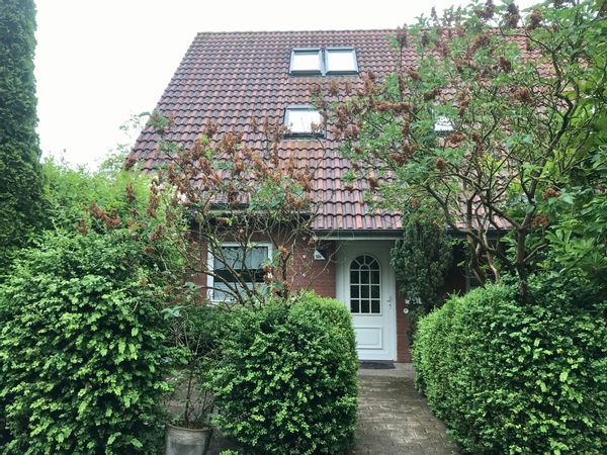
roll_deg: -0.5
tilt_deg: +5.2
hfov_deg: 63.4
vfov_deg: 49.7
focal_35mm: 28
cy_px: 228
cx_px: 304
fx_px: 491
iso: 20
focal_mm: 3.99
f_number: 1.8
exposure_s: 1/158
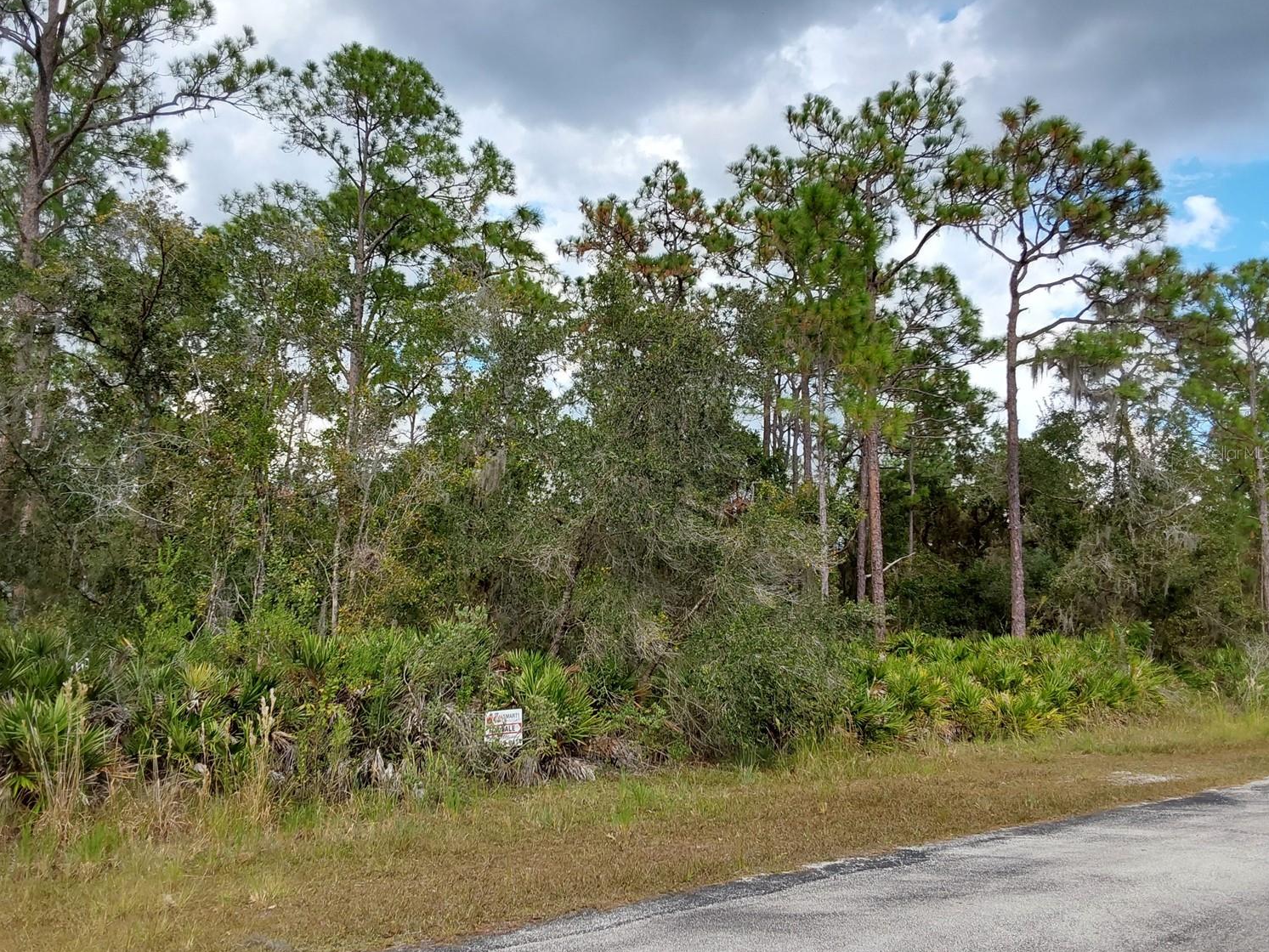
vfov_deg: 46.8
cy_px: 452
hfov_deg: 59.9
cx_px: 598
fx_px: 1100
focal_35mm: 30
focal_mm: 2.91
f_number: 1.9
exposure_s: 1/752
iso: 50
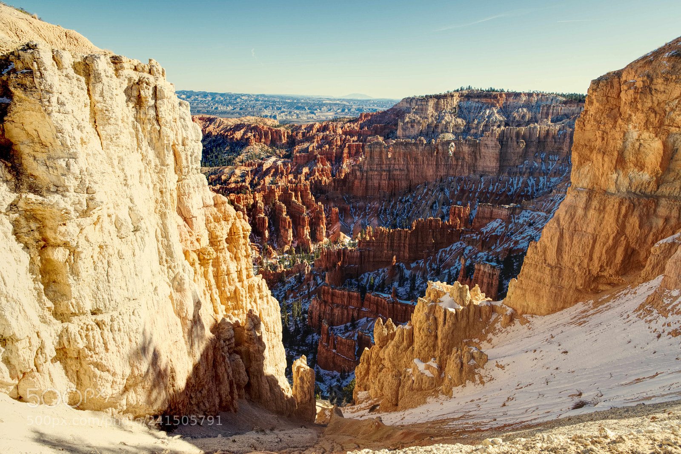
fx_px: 454
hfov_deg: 73.8
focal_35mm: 24
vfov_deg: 53.1
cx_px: 340
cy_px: 227
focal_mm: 16
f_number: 9
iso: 100
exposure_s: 1/160
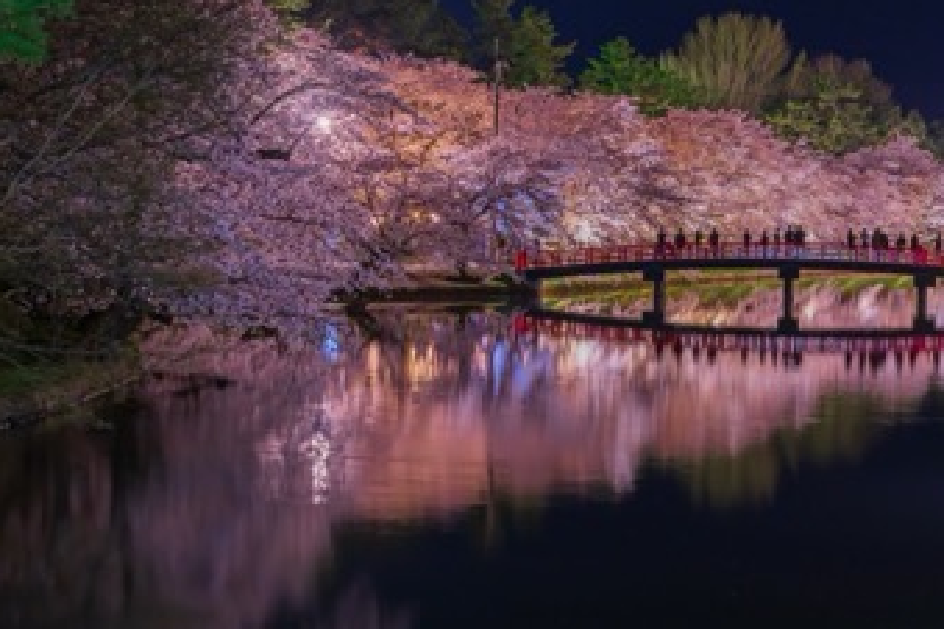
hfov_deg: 20.5
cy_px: 262
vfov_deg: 13.8
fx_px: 2596
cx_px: 666
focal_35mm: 99
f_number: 5.6
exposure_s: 1.6
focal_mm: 70
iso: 400
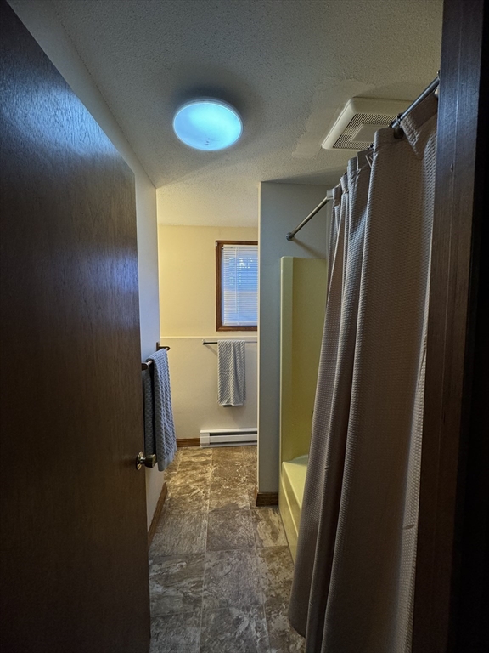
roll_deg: +0.1
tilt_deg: -4.5
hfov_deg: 85.7
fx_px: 264
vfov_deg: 102.1
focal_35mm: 14
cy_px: 326
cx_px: 244
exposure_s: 1/60
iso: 200
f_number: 2.2
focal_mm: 2.22
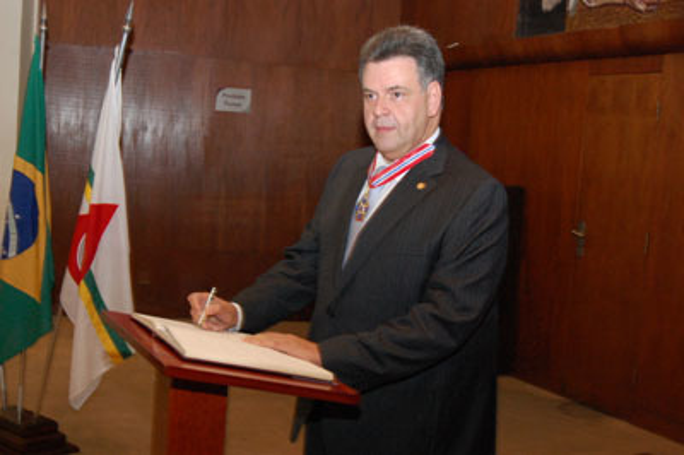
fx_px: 968
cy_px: 228
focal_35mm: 51
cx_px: 342
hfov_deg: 38.9
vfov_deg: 26.4
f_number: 6.3
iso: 1600
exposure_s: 1/30
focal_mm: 34
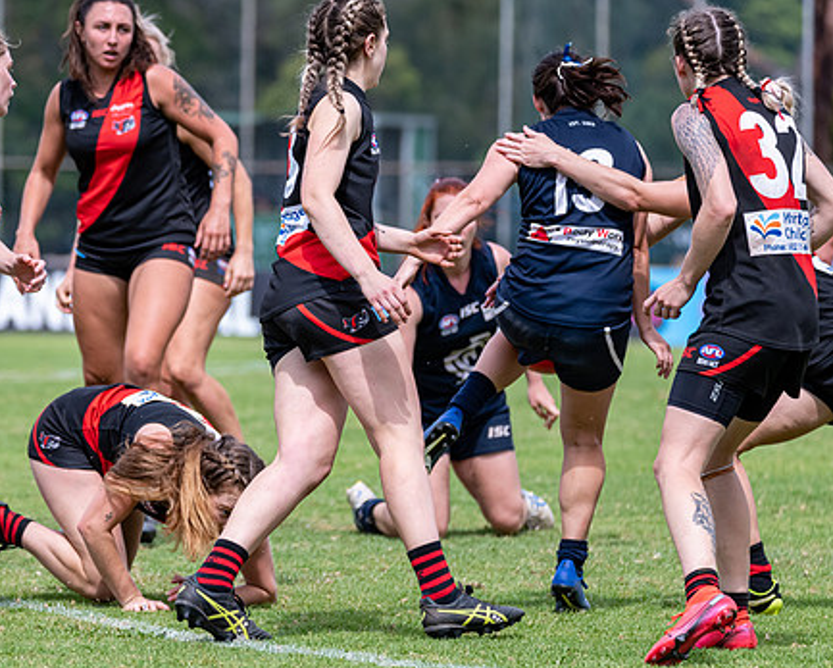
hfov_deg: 4.5
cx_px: 247
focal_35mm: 426
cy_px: 315
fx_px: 10510
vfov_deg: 3.6
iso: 800
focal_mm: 300
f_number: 6.3
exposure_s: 1/2000
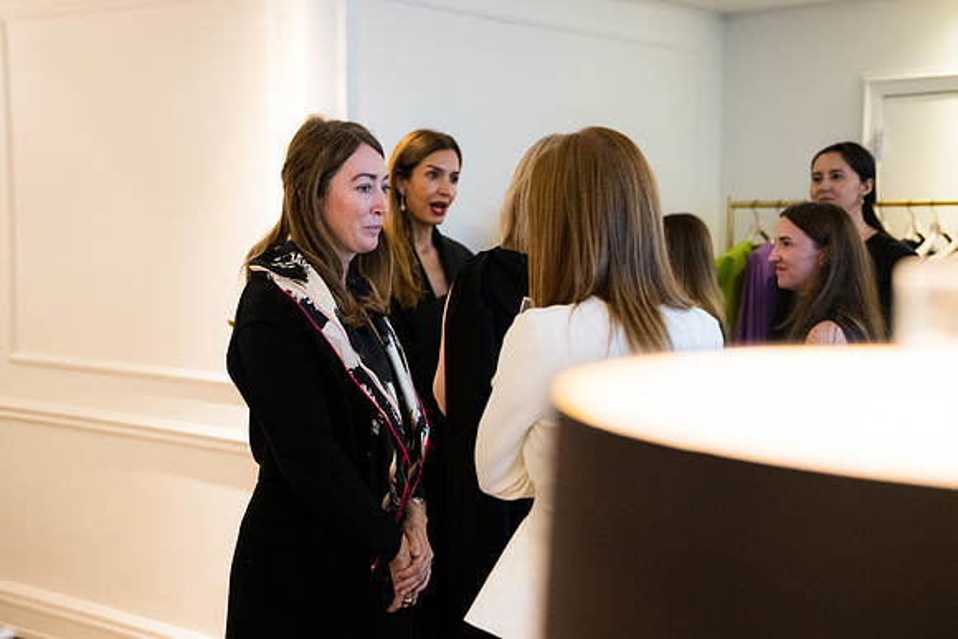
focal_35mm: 51
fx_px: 1357
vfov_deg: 26.5
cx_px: 479
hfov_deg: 38.9
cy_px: 320
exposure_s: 1/160
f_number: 3.2
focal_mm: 51
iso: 4000
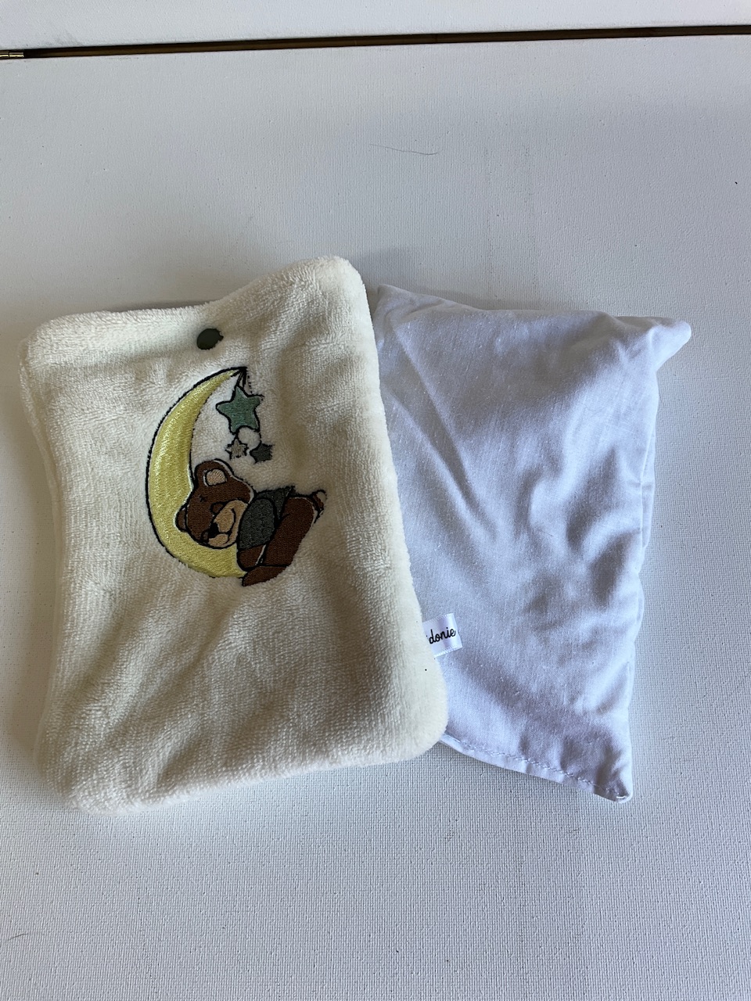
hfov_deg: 48.2
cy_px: 500
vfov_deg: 61.7
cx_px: 376
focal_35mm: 29
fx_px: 839
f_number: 1.8
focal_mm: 3
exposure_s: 1/100
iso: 16
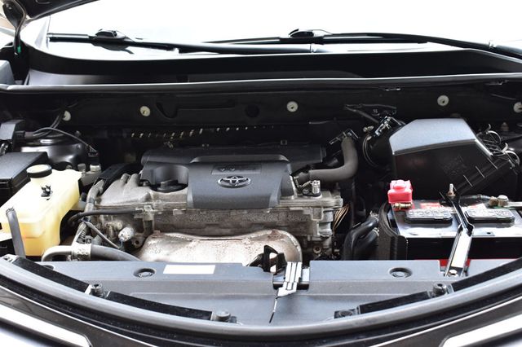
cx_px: 261
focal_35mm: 45
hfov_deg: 43.6
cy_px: 174
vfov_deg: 29.8
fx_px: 652
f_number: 7.1
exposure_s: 1/40
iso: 400
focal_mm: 30
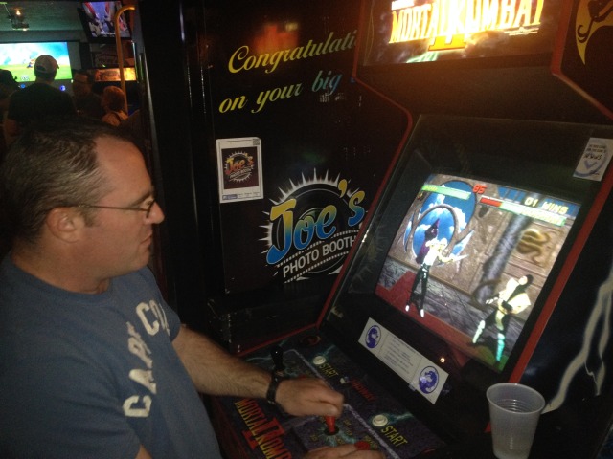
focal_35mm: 35
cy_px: 230
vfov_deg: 40.7
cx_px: 306
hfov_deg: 52.6
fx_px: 620
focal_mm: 4.28
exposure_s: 1/16
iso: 250
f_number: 2.4
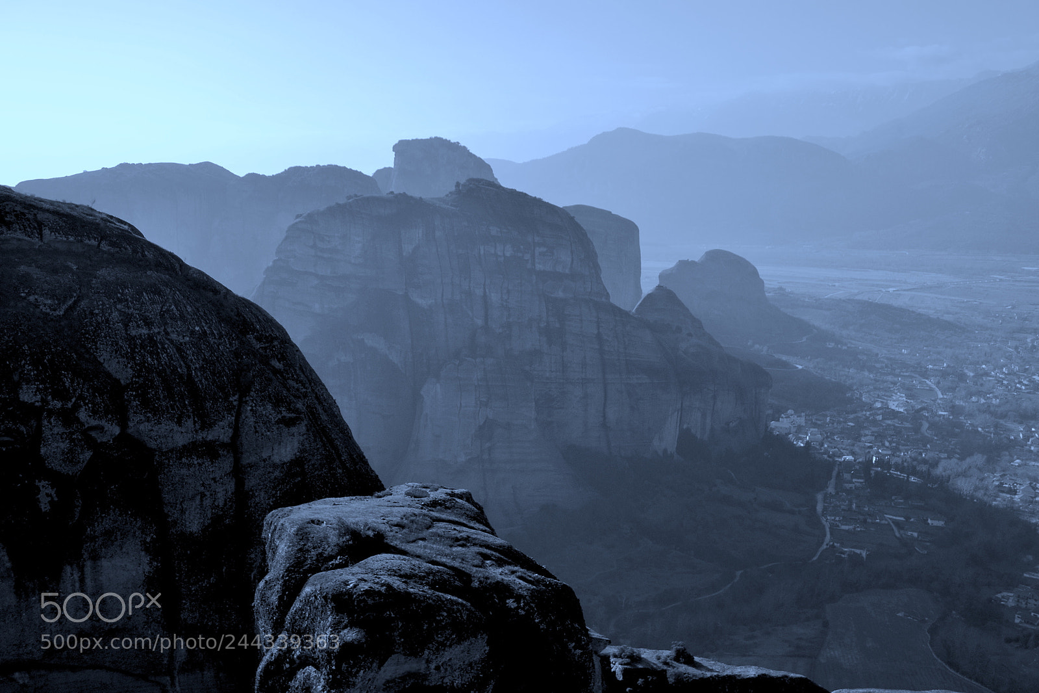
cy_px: 346
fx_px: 952
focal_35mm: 33
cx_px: 520
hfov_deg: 57.2
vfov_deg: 40.0
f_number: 4.5
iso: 200
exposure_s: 1/2000
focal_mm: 22
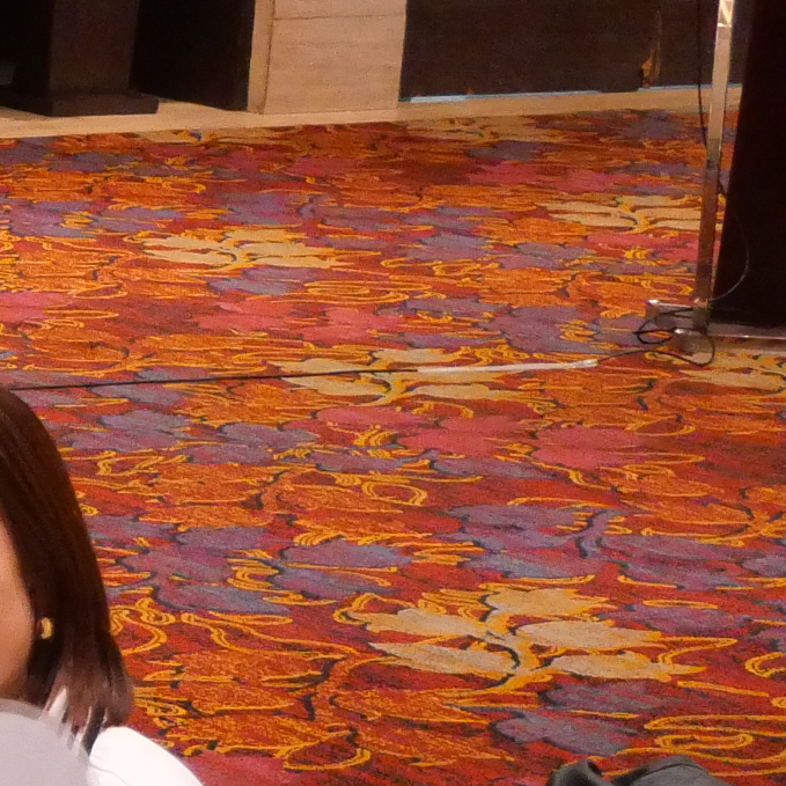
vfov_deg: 10.1
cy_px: 625
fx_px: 4419
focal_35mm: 172
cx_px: -938
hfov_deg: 9.3
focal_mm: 18
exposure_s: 1/125
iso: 3200
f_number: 3.9
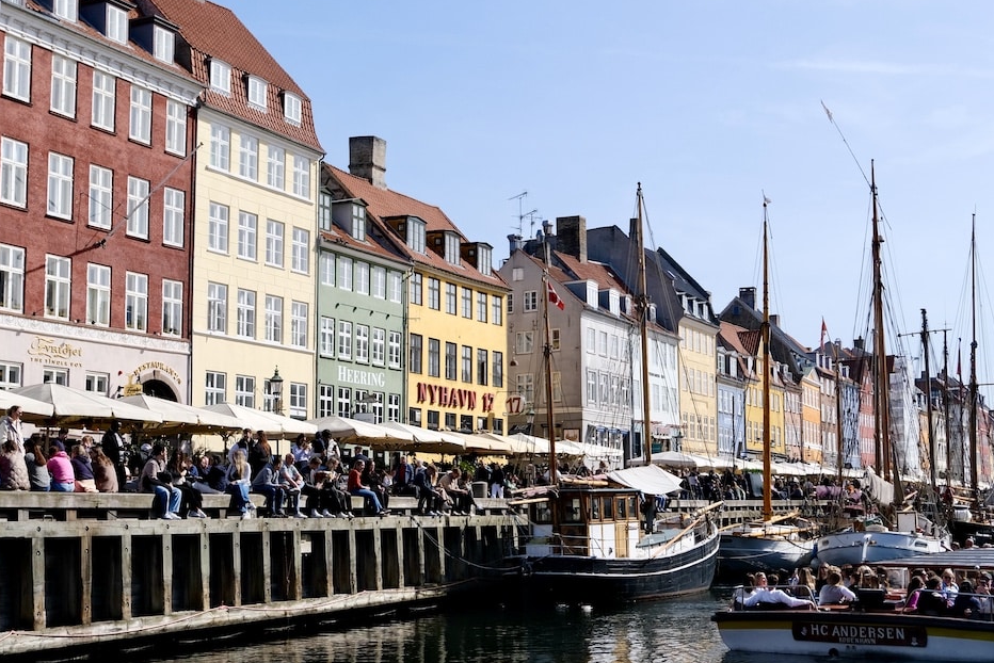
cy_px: 337
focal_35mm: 53
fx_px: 1464
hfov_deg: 37.5
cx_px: 479
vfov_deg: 25.5
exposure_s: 1/1600
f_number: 5.6
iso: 320
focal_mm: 25.6
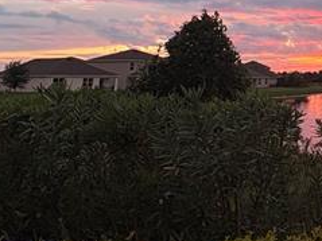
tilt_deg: +9.6
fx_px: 558
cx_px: 396
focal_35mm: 60
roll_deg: +0.9
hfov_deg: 27.8
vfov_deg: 23.1
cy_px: -19
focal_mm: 2.22
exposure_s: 1/99
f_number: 2.2
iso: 64
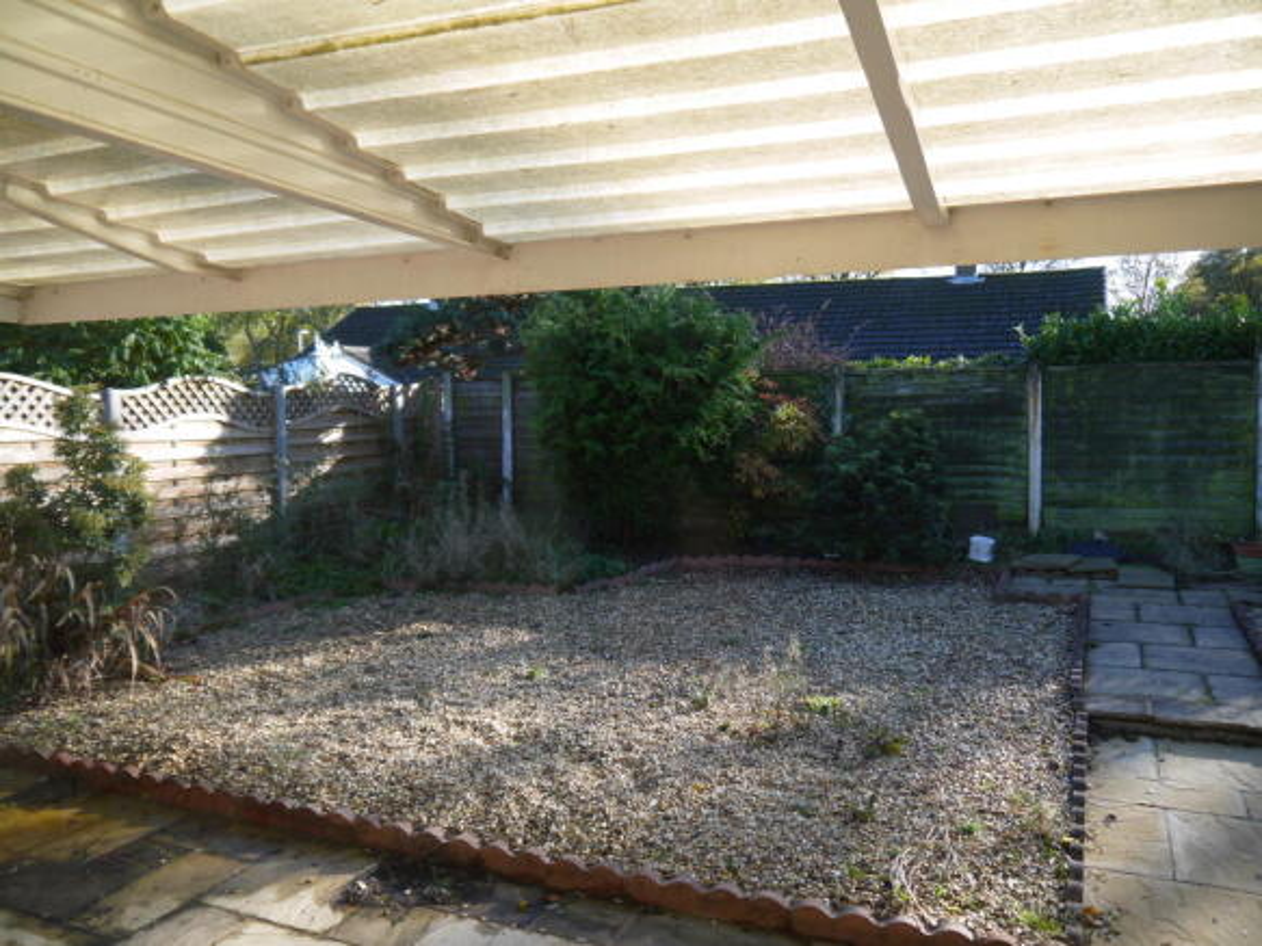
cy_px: 473
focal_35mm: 28
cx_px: 631
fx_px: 1021
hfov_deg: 63.5
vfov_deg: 49.7
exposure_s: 1/320
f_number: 3.5
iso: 160
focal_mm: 14
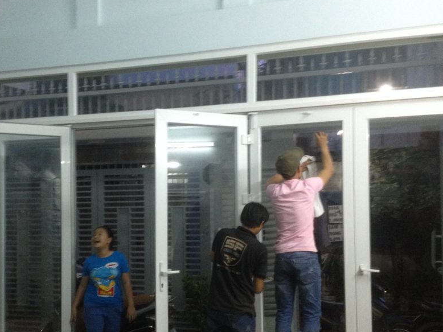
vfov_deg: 30.2
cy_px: 201
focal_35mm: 48
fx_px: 614
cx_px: 197
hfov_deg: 39.6
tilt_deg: +1.6
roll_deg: +1.2
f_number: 2.4
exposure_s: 1/20
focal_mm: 4.28
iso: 200
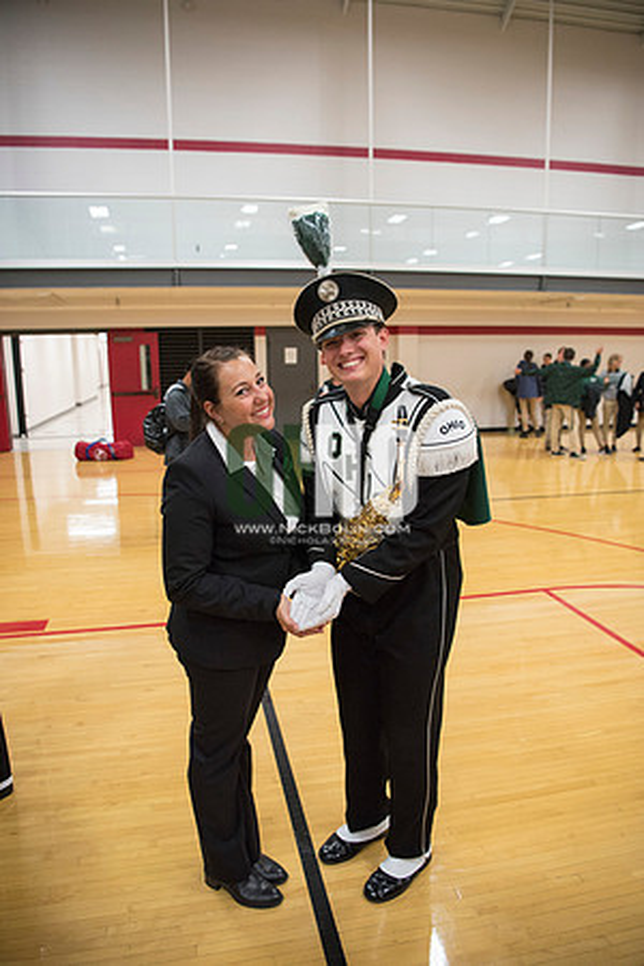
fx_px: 644
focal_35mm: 24
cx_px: 322
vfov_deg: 73.7
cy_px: 483
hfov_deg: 53.1
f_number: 3.2
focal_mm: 24
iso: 2000
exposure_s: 1/320
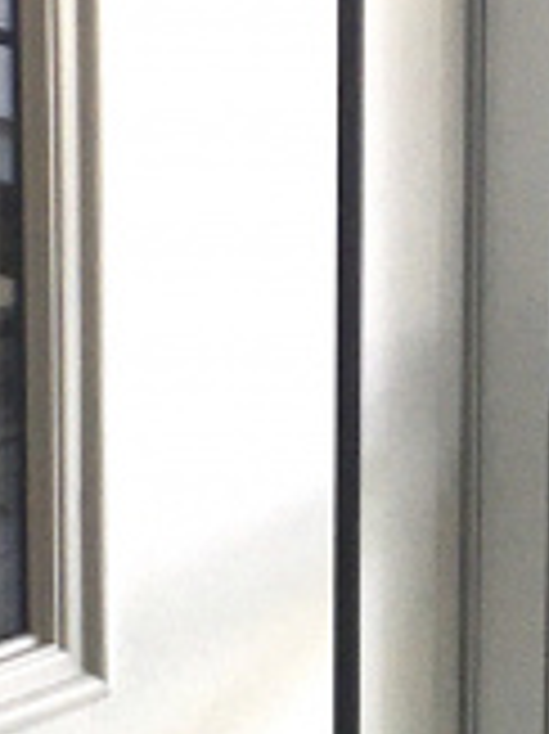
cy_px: 392
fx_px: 4531
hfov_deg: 6.9
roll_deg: -1.1
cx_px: 423
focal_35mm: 214
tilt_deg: -16.6
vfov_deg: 9.3
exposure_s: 1/60
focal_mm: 4.15
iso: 25
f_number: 2.2
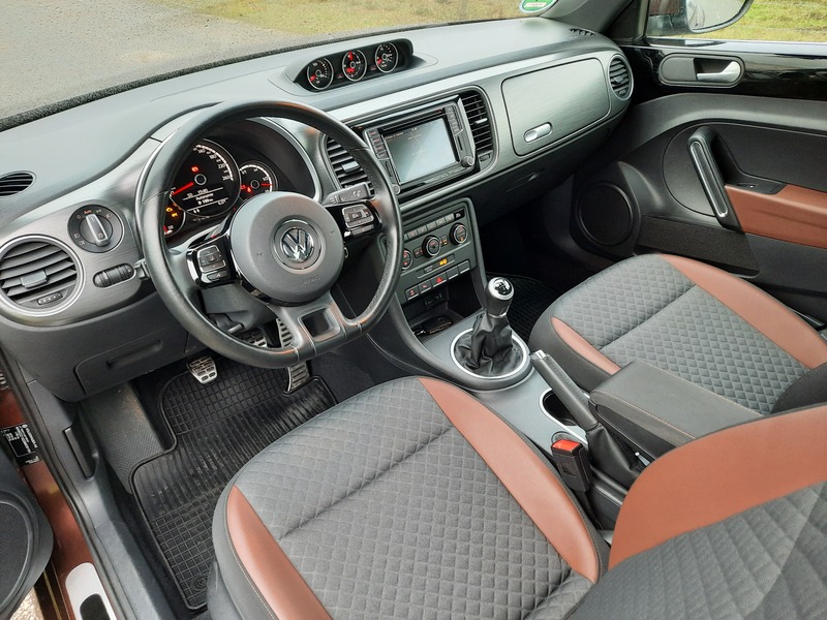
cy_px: 310
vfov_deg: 54.9
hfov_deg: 69.4
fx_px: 597
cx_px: 414
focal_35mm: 25
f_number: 2
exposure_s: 1/33
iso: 320
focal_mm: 4.6
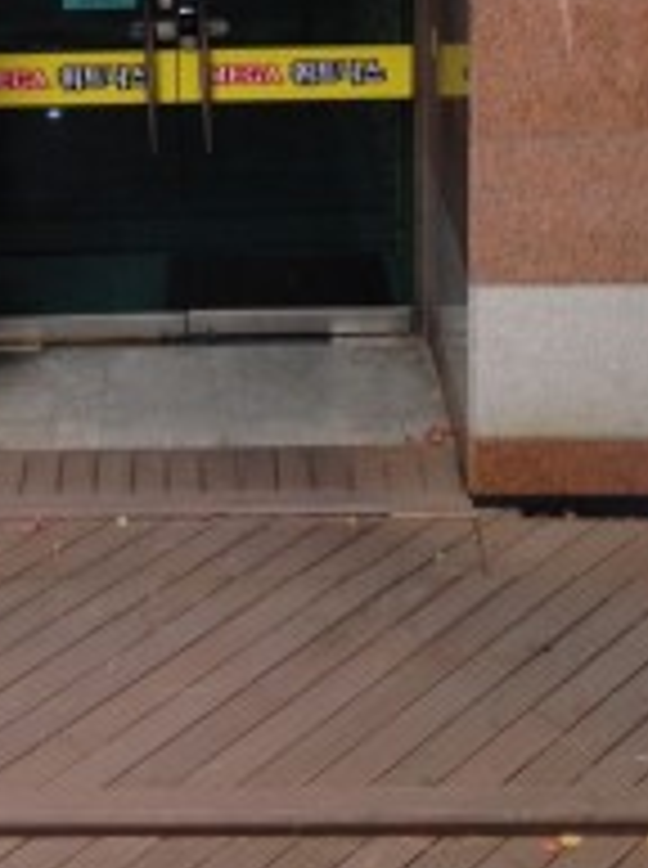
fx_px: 2003
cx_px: 140
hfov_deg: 18.2
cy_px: -128
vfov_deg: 22.8
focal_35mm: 80
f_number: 2.4
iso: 50
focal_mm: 4.12
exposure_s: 1/30
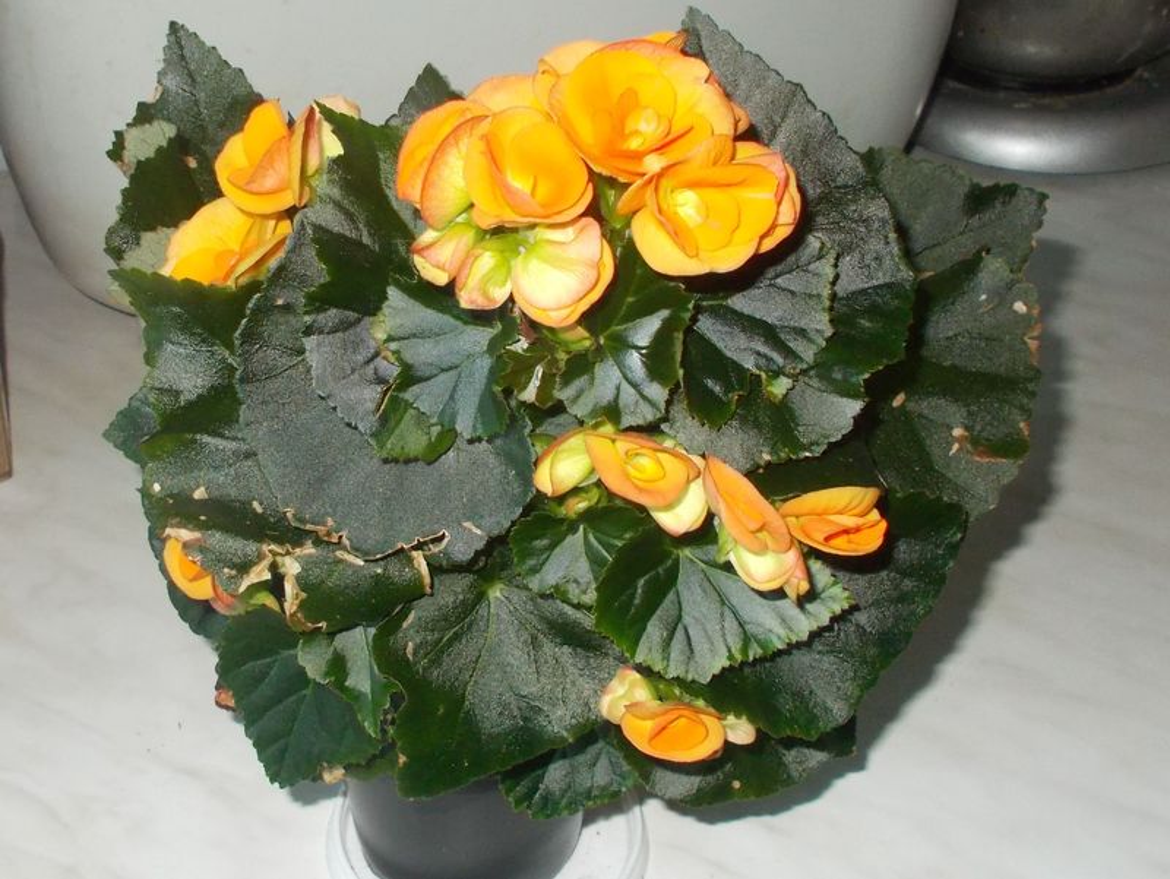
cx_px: 585
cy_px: 440
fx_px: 879
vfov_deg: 53.1
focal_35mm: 26
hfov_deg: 67.3
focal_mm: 4.6
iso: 200
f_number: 3.2
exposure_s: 1/25
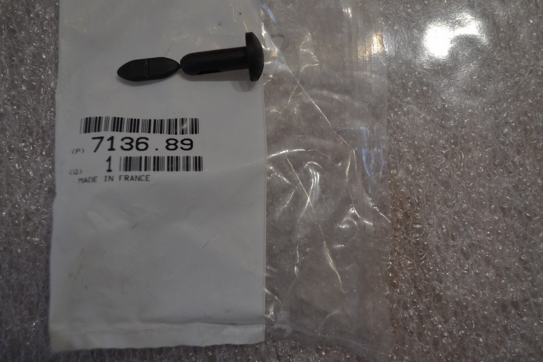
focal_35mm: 36
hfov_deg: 53.1
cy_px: 181
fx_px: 543
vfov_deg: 36.9
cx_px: 272
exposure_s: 1/60
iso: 1400
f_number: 4
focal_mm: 24
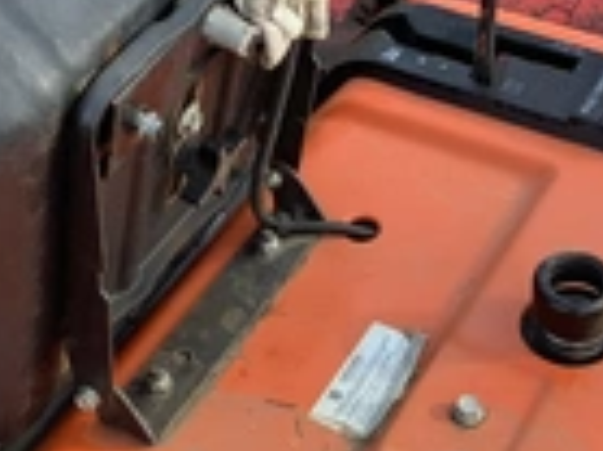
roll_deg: +4.9
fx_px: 1549
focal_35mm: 89
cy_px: 30
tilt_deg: -37.6
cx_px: 243
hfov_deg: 22.0
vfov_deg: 16.3
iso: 25
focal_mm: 3.3
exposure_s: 1/120
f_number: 2.4
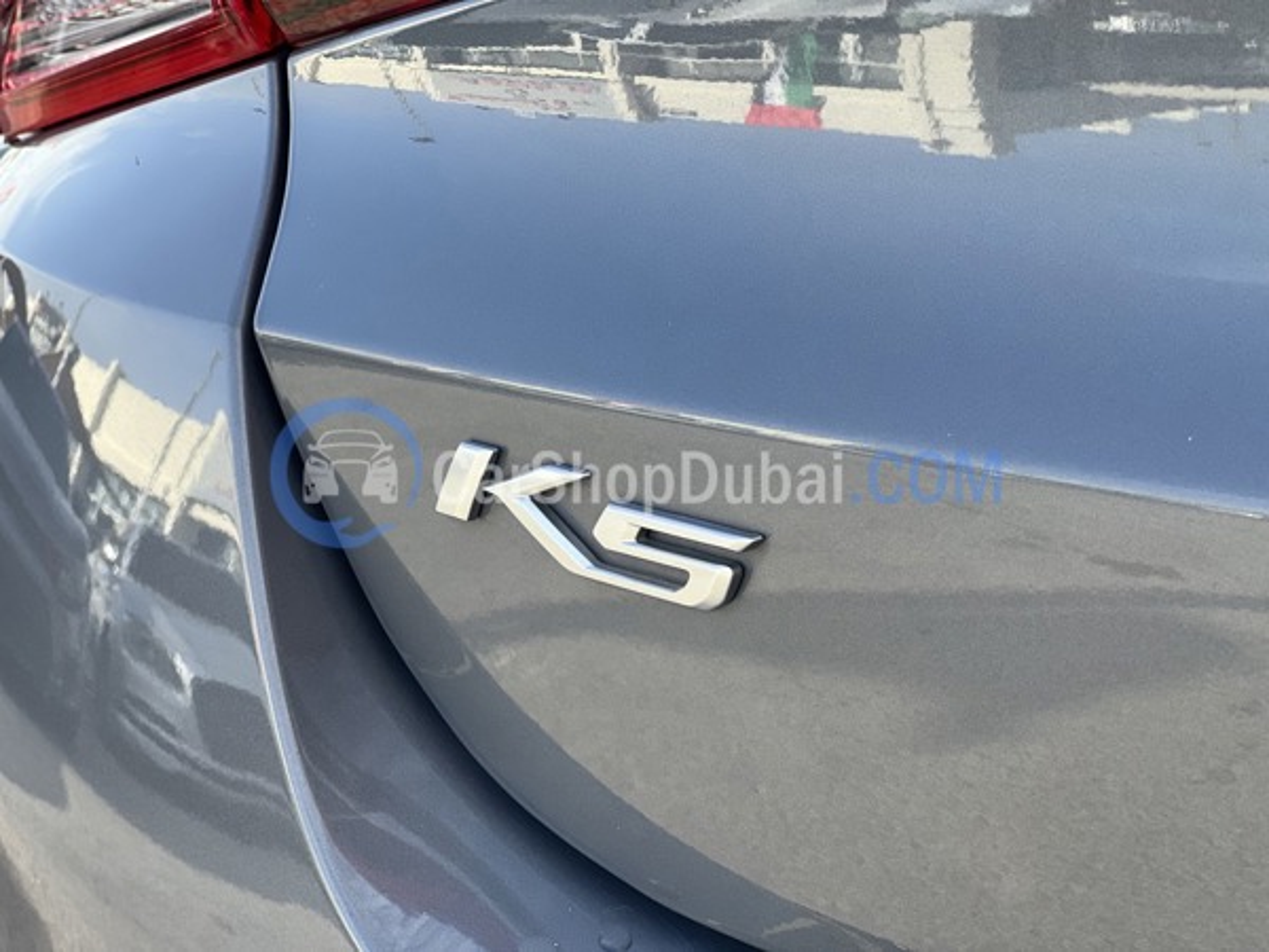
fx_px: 2823
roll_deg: +6.1
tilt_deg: -17.0
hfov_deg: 25.3
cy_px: 476
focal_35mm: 77
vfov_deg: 19.1
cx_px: 634
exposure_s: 1/121
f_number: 2.8
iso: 25
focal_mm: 9
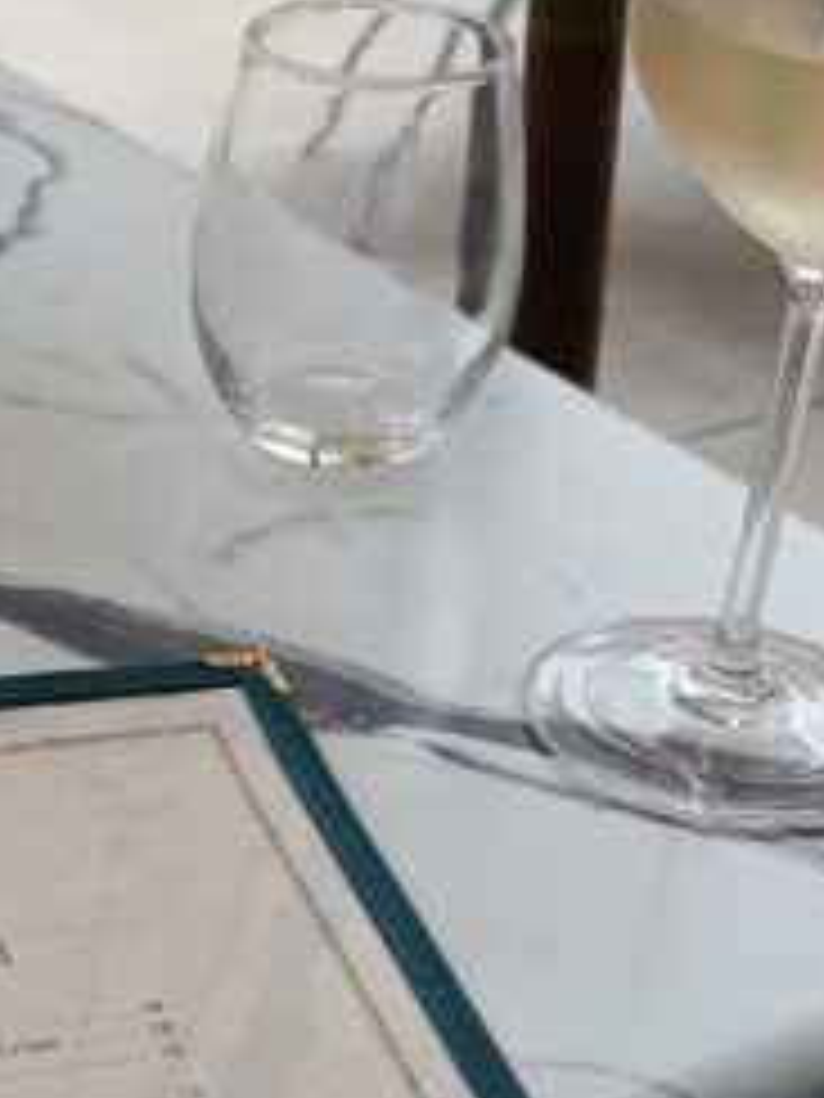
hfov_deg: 17.6
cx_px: 7
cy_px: 639
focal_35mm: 82
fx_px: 2603
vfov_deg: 23.8
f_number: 1.8
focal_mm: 4
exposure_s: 1/60
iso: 32
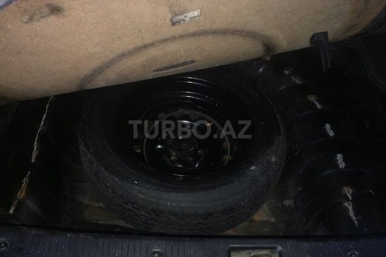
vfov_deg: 42.3
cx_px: 190
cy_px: 129
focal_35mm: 31
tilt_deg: -48.6
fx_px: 332
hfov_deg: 60.3
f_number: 2.2
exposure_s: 1/17
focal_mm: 4.15
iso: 250
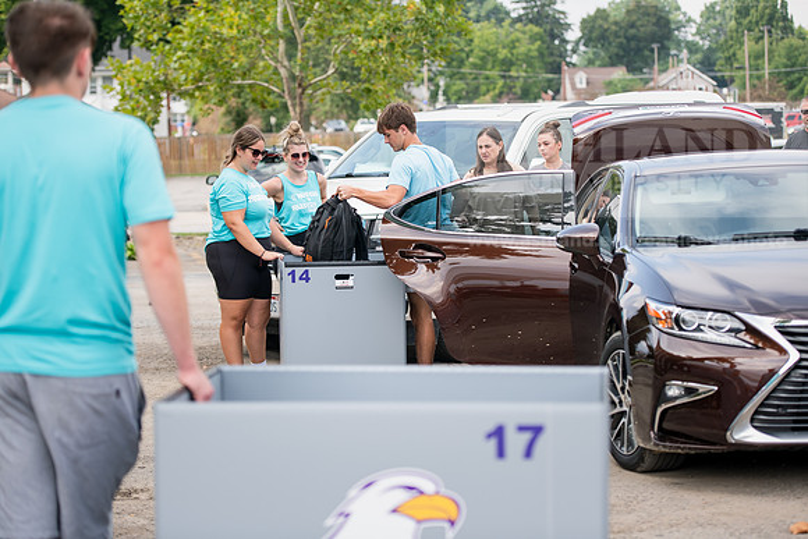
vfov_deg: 16.1
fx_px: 1908
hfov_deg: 23.9
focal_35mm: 85
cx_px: 404
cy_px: 270
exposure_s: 1/640
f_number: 3.2
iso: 125
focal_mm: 85
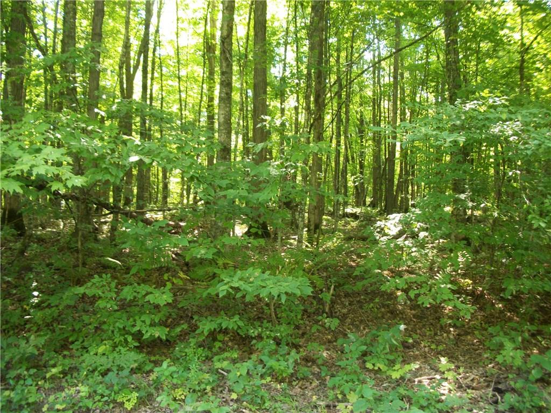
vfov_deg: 44.2
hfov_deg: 56.8
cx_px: 276
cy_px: 206
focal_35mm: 32
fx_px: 509
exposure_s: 1/40
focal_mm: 5.7
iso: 160
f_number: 2.9
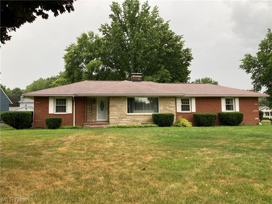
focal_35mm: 28
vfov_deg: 49.7
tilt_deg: +5.8
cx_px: 136
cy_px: 102
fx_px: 220
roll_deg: -0.3
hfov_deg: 63.4
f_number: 1.8
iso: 25
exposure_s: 1/121
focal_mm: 3.99
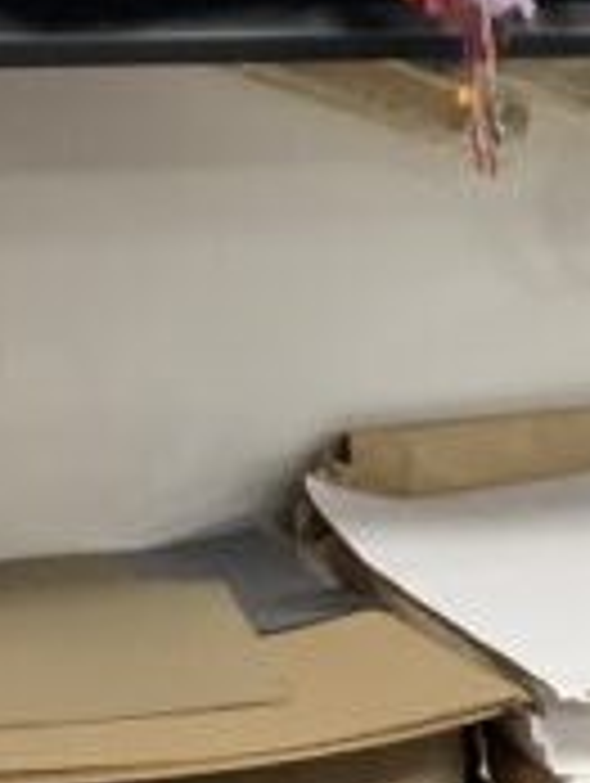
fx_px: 3378
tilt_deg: -13.5
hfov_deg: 8.9
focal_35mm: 149
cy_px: 612
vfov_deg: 13.2
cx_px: 1500
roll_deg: -2.2
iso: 100
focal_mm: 4.25
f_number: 1.8
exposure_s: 1/67
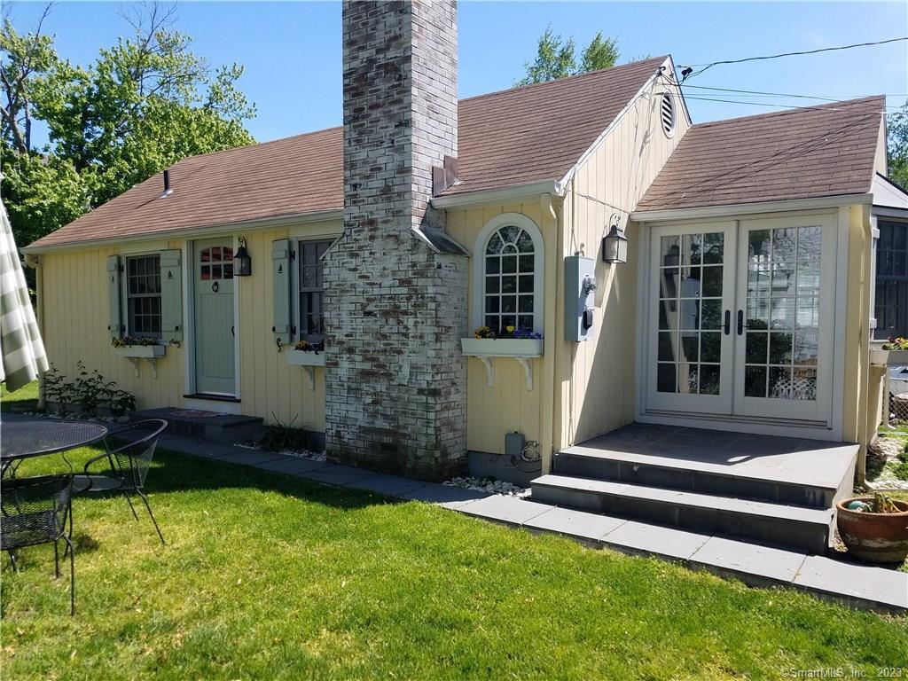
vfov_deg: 53.1
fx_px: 682
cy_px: 340
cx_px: 454
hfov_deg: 67.3
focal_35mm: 26
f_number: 1.7
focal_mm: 4.2
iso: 50
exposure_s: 1/1708
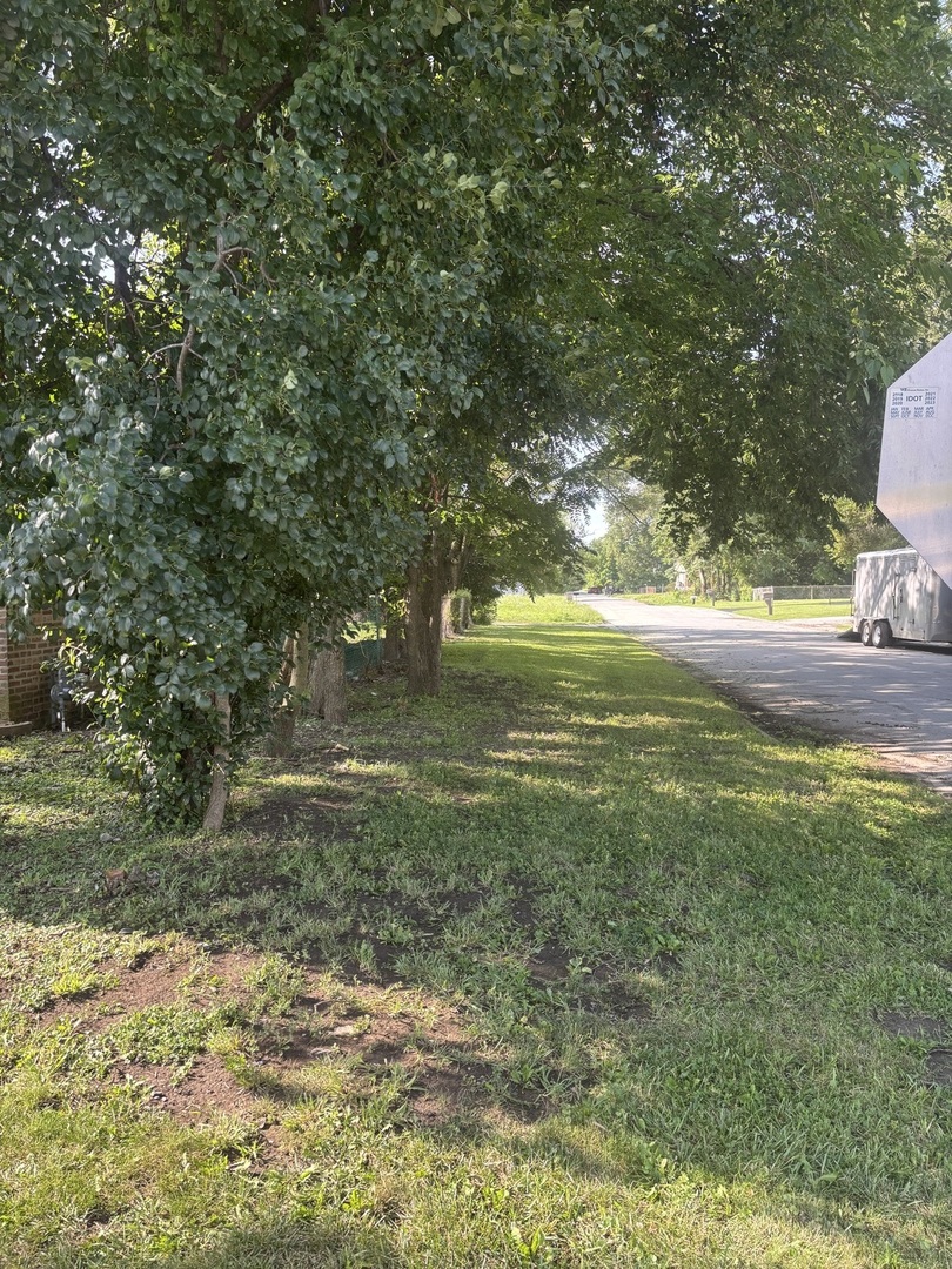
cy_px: 634
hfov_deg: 53.1
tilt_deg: -1.2
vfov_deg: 67.3
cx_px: 476
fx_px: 953
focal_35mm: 26
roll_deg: -0.2
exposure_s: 1/225
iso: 50
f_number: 1.6
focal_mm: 5.96
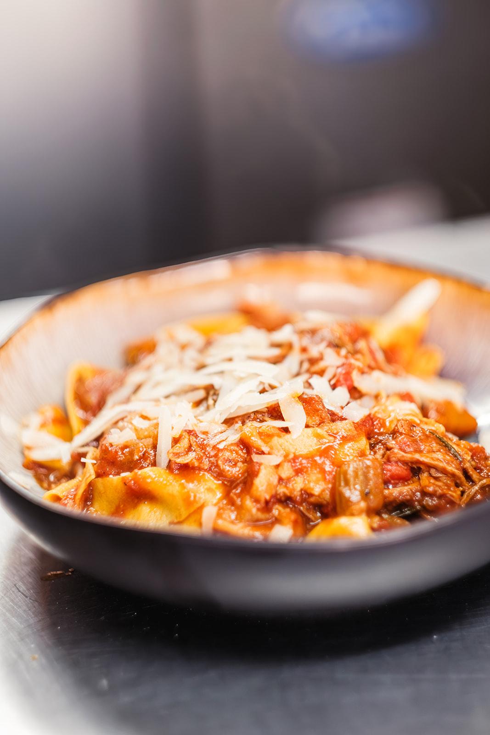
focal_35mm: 84
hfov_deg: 16.3
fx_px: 1714
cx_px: 245
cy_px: 368
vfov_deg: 24.2
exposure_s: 1/500
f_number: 1.4
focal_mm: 56
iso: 1000
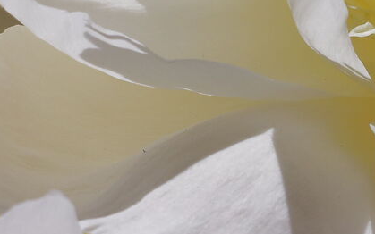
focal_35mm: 1729
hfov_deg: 1.2
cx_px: 669
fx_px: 17673
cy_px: 126
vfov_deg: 0.8
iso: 320
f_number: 14
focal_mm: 296
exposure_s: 1/640
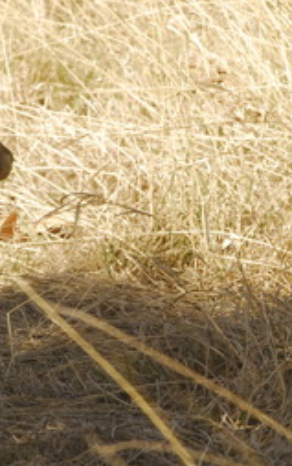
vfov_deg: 1.5
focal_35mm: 1444
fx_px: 18365
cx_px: 118
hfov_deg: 0.9
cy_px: 209
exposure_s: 1/500
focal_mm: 420
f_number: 11
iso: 800
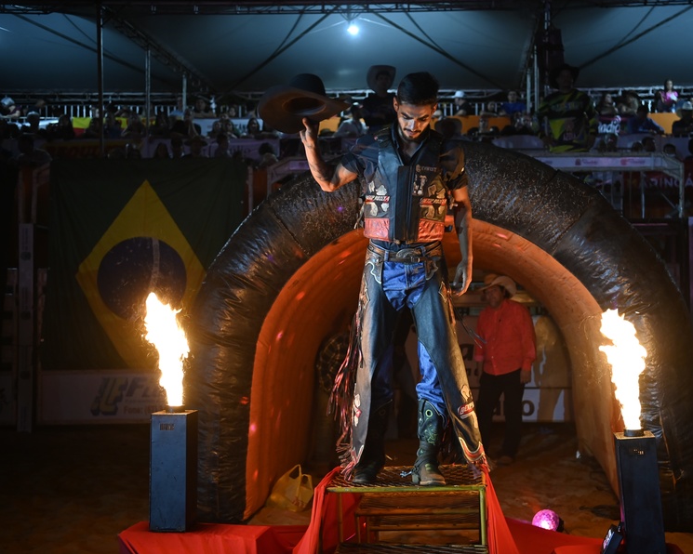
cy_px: 277
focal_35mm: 51
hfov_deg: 36.5
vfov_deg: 29.7
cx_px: 418
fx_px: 1046
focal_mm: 45
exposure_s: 1/125
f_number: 2.8
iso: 1600
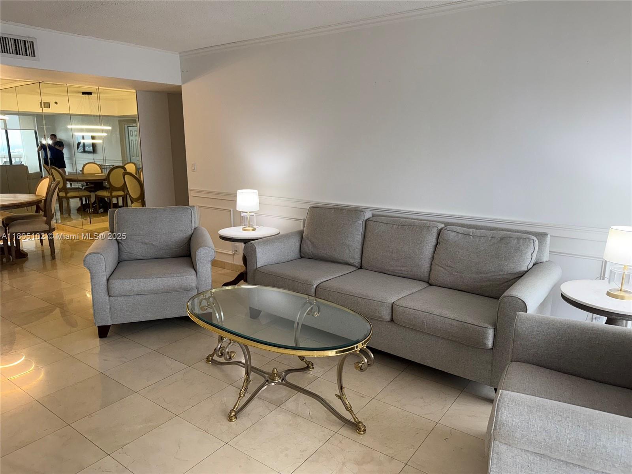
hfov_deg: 71.6
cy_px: 237
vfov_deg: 56.8
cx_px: 316
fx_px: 438
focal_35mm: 24
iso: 160
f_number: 1.78
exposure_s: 1/155
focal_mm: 6.76
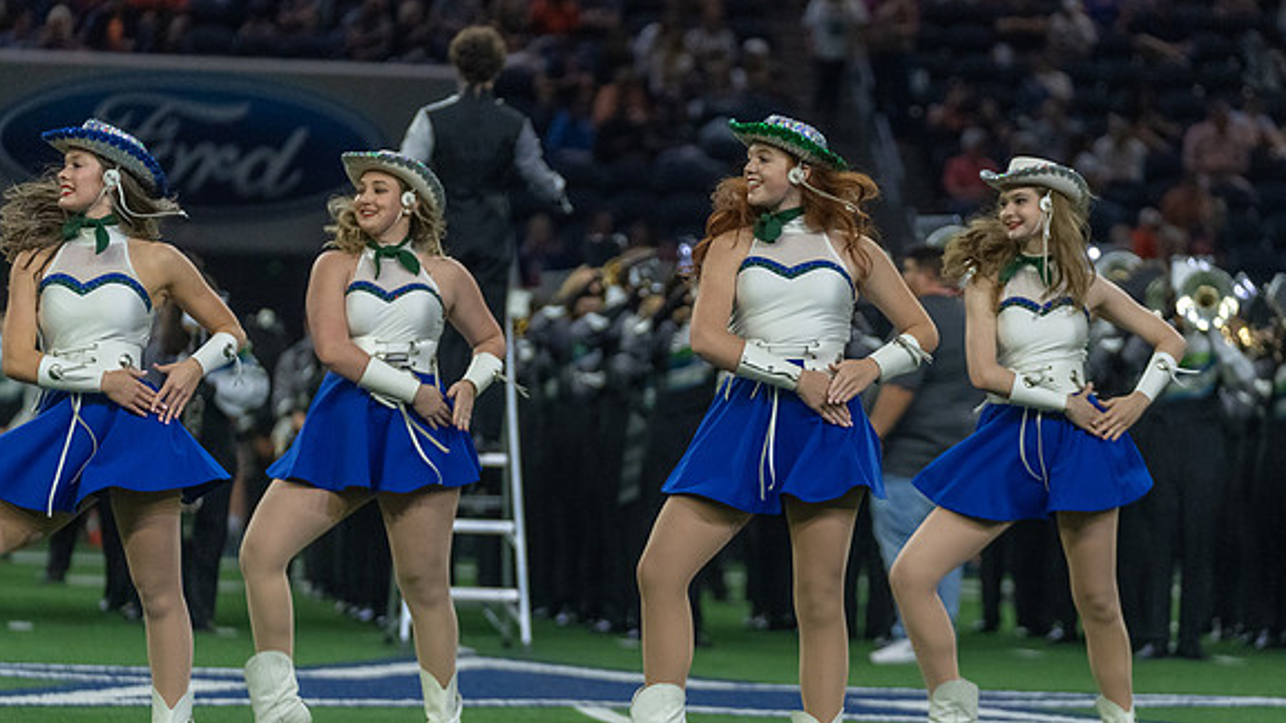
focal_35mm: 212
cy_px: 423
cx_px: 778
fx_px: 7229
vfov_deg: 5.7
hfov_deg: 10.2
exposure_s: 1/1250
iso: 4000
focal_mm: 158
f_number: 2.8
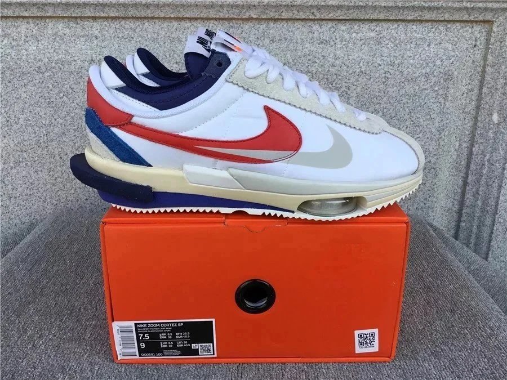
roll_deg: +0.0
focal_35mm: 31
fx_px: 454
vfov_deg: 45.4
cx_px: 254
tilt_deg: -19.3
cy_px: 190
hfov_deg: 58.4
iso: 25
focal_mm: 3.3
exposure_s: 1/167
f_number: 2.4
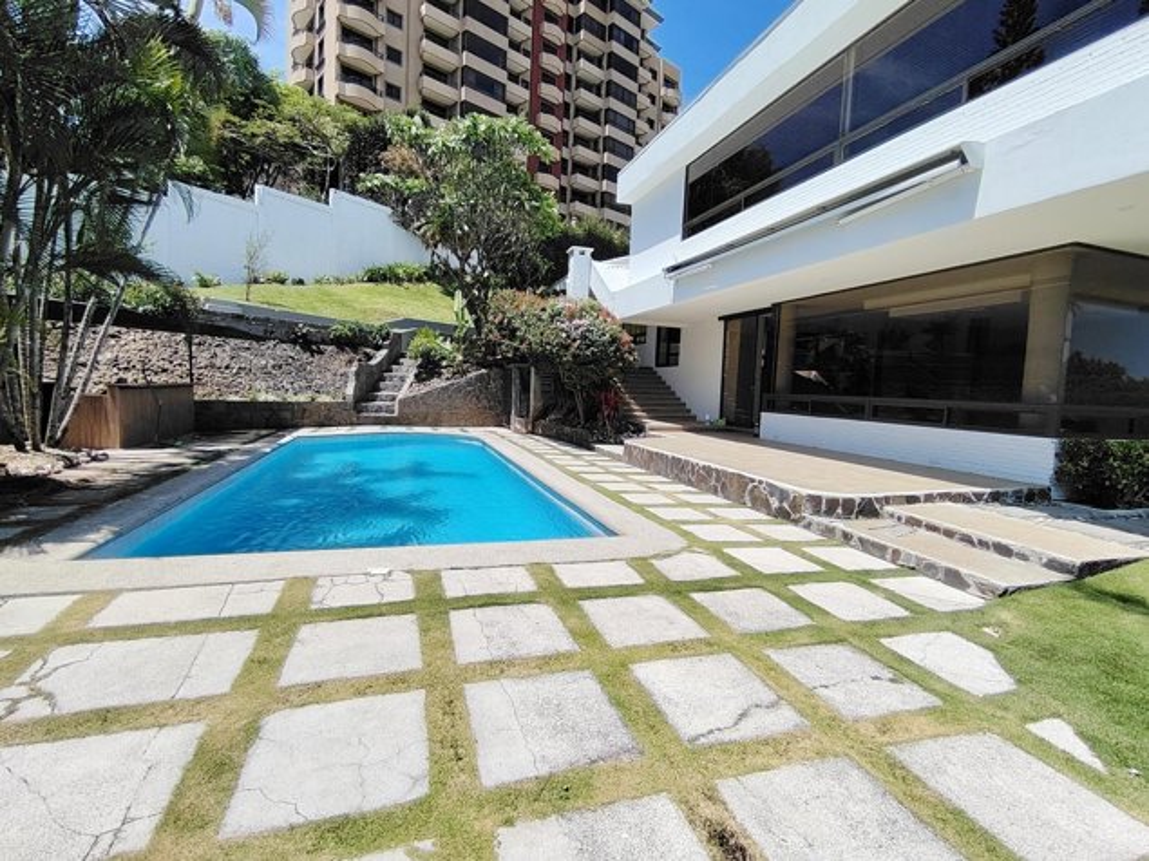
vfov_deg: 74.7
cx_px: 574
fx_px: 564
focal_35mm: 17
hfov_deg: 91.0
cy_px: 430
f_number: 2.2
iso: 100
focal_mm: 1.42
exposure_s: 1/1508
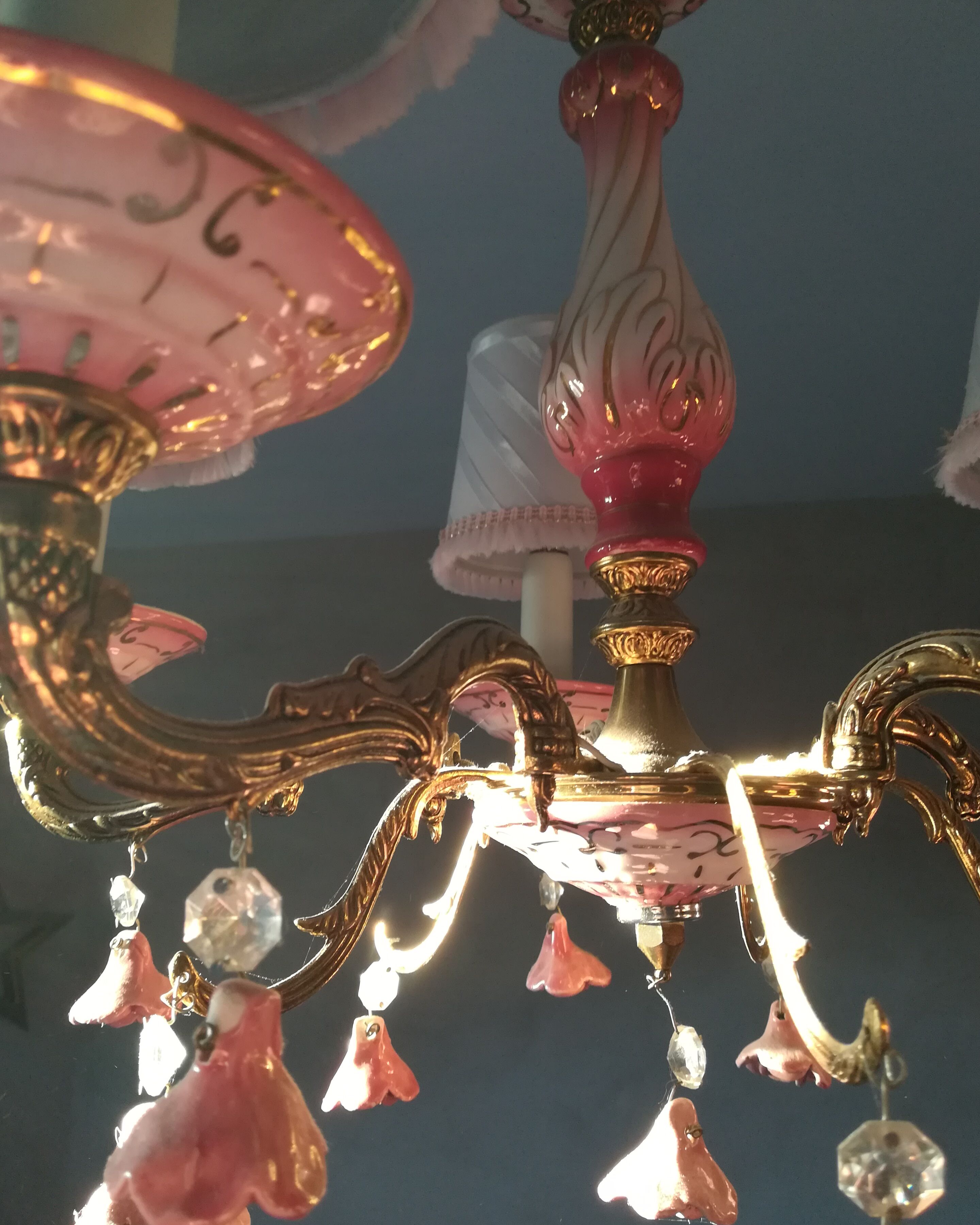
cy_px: 610
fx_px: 1015
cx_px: 490
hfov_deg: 51.5
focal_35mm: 28
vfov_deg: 62.2
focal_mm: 3.83
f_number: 2.2
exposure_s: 1/33.3
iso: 160
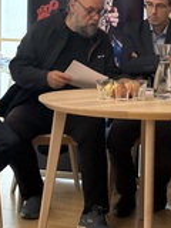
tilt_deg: -4.4
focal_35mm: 108
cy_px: 78
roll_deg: -1.7
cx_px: 105
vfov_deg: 18.2
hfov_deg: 13.7
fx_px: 711
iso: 250
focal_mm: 6.76
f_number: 1.78
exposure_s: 1/50
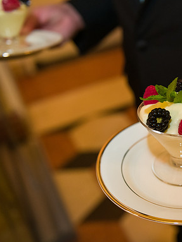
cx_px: 183
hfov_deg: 26.9
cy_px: 120
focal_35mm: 51
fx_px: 358
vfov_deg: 37.5
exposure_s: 1/100
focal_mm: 35
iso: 3200
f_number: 3.2
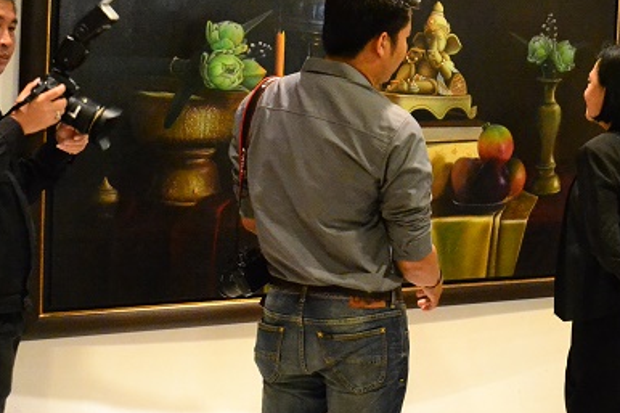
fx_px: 964
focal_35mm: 56
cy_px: 129
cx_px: 483
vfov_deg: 24.0
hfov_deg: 34.7
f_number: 4.5
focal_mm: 18
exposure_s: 1/80
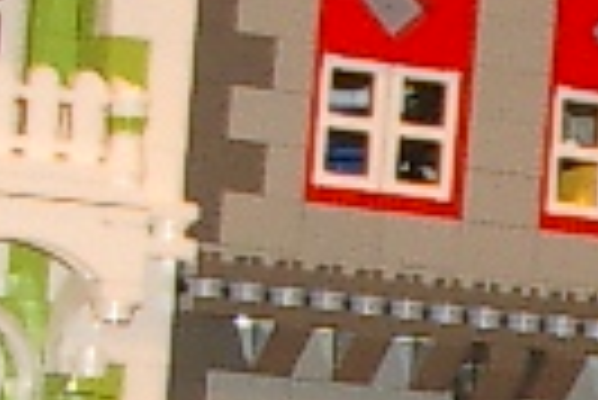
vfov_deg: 4.8
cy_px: 935
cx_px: 926
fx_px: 4656
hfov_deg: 7.2
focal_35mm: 280
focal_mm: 5.8
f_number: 2.6
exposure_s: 1/40
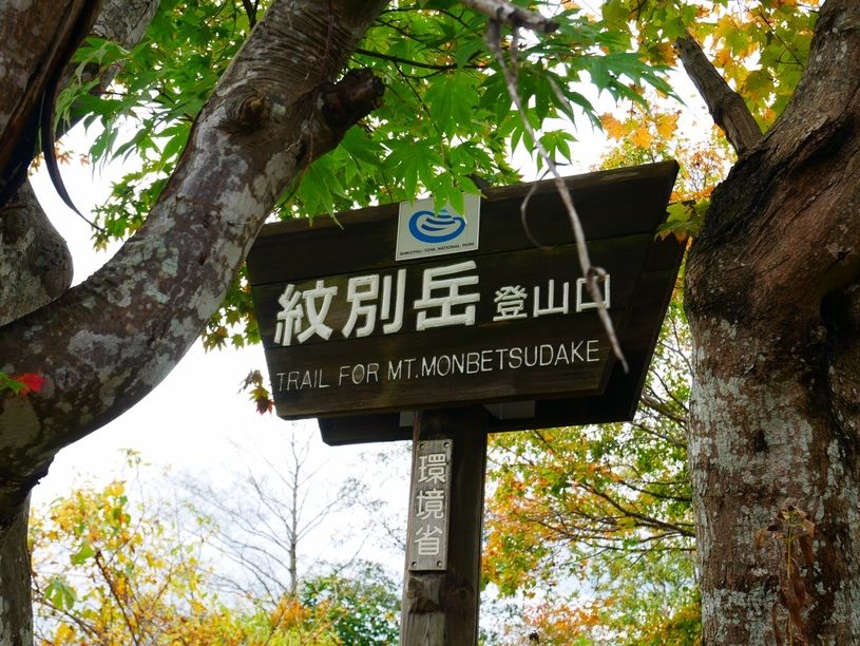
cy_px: 323
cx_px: 430
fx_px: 1193
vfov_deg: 30.3
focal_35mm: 48
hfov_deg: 39.6
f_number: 6.3
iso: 200
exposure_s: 1/125
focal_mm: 24
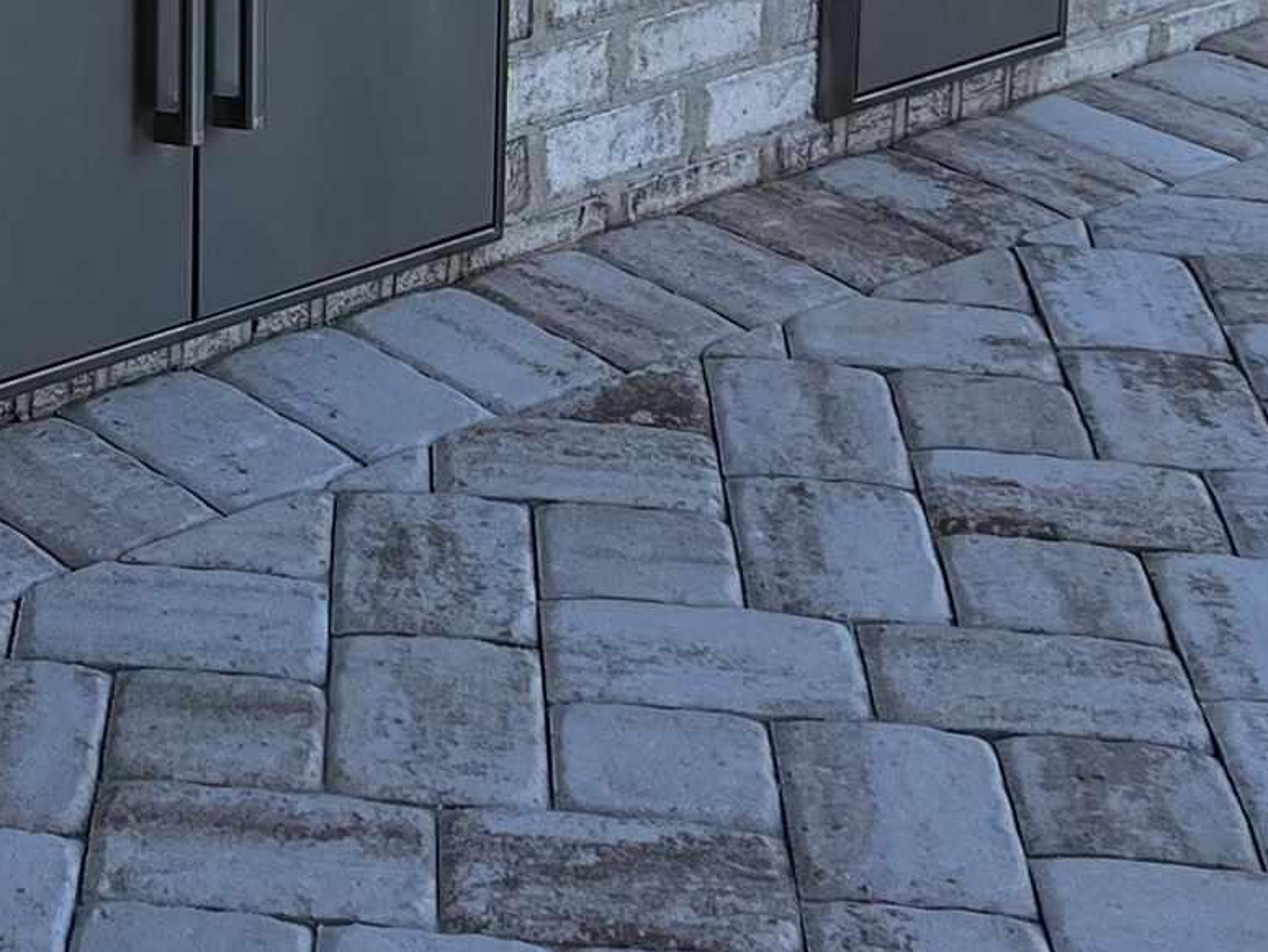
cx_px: -134
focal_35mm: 103
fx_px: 3775
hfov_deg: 18.3
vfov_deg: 13.3
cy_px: -604
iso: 50
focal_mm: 5.7
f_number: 1.5
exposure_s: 1/1779
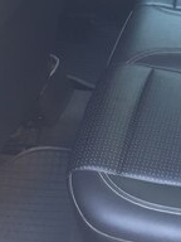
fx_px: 523
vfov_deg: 23.4
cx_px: 209
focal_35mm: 75
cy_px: -62
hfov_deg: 18.7
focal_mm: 4.15
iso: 40
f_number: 2.2
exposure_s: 1/33
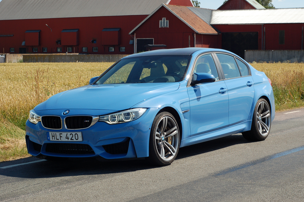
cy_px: 97
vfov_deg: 17.5
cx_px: 151
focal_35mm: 78
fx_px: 658
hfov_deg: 26.0
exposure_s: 1/320
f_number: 9
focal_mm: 50
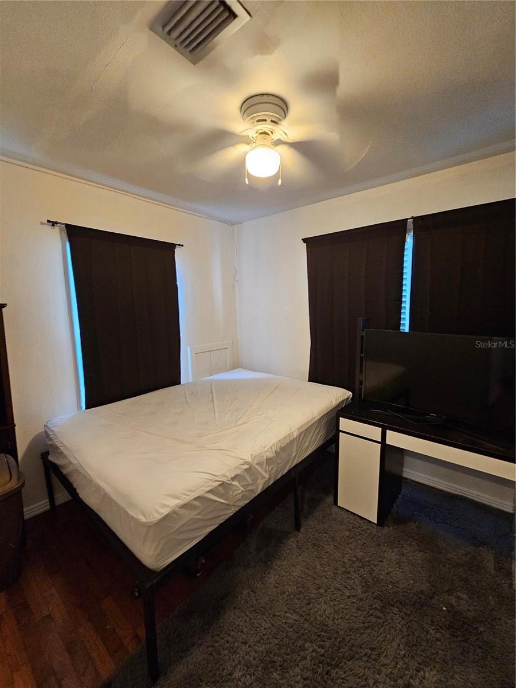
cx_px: 258
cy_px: 344
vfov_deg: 106.2
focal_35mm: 13
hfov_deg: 89.9
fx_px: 258
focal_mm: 2.2
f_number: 2.2
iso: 320
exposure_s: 1/30
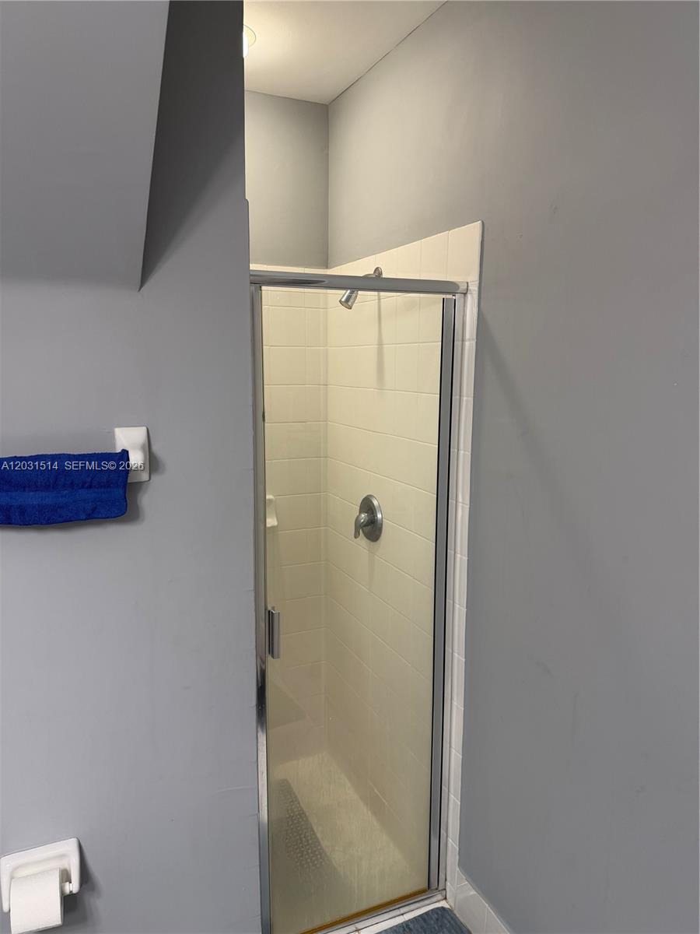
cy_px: 467
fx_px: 647
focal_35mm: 24
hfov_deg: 56.8
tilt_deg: -8.7
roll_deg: -1.0
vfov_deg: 71.6
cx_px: 350
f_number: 1.78
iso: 160
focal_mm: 6.76
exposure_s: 1/60
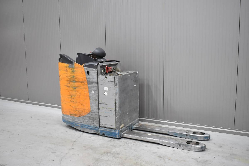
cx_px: 124
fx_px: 228
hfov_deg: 57.2
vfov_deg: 40.0
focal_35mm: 33
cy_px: 83
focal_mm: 22
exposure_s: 1/50
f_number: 4.5
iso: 1250
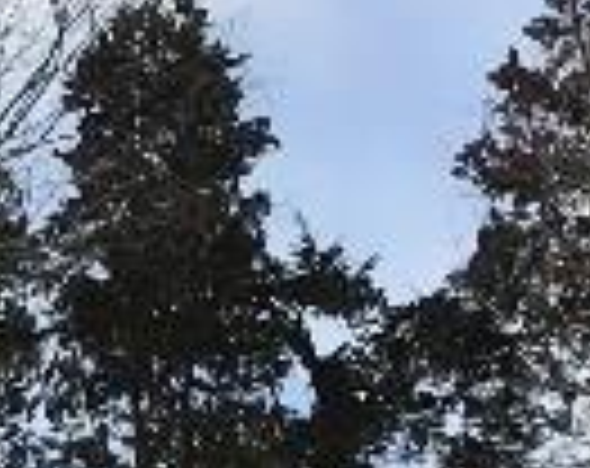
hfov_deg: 8.3
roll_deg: +2.3
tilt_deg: +2.3
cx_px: -613
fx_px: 3865
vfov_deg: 6.5
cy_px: 1242
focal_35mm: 222
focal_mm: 4.15
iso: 25
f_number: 2.2
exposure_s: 1/1748
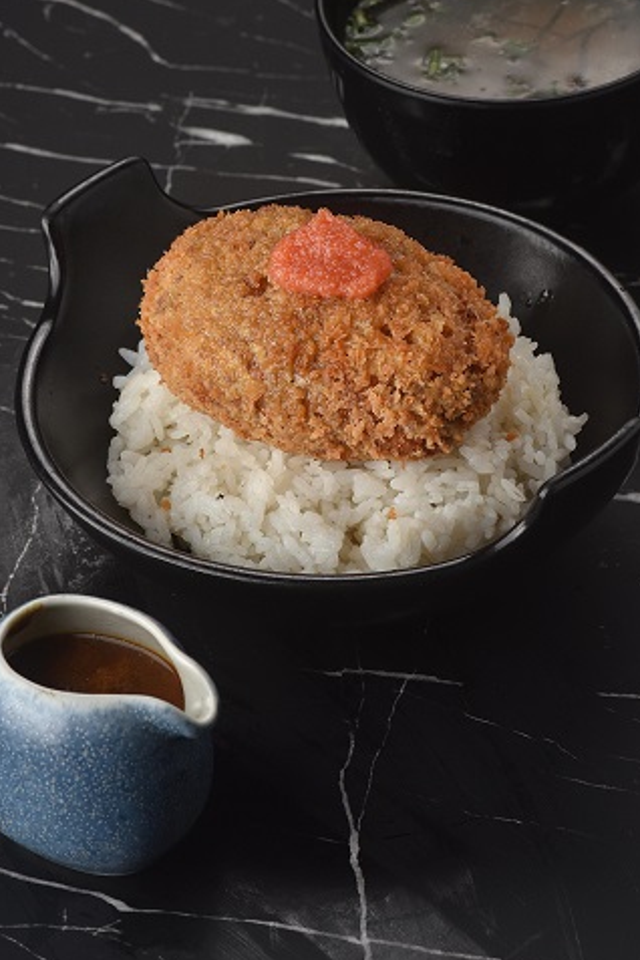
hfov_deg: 8.7
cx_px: 334
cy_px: 245
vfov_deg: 13.0
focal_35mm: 157
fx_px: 4186
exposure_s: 1/80
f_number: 14
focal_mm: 100
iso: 250
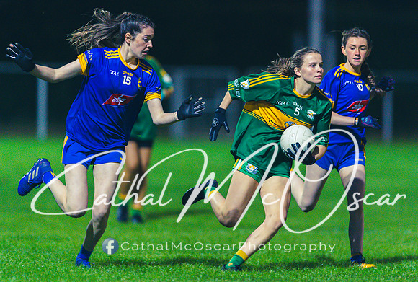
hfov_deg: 4.8
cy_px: 146
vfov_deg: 3.2
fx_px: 5010
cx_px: 221
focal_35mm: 430
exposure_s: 1/500
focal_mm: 400
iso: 5000
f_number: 2.8
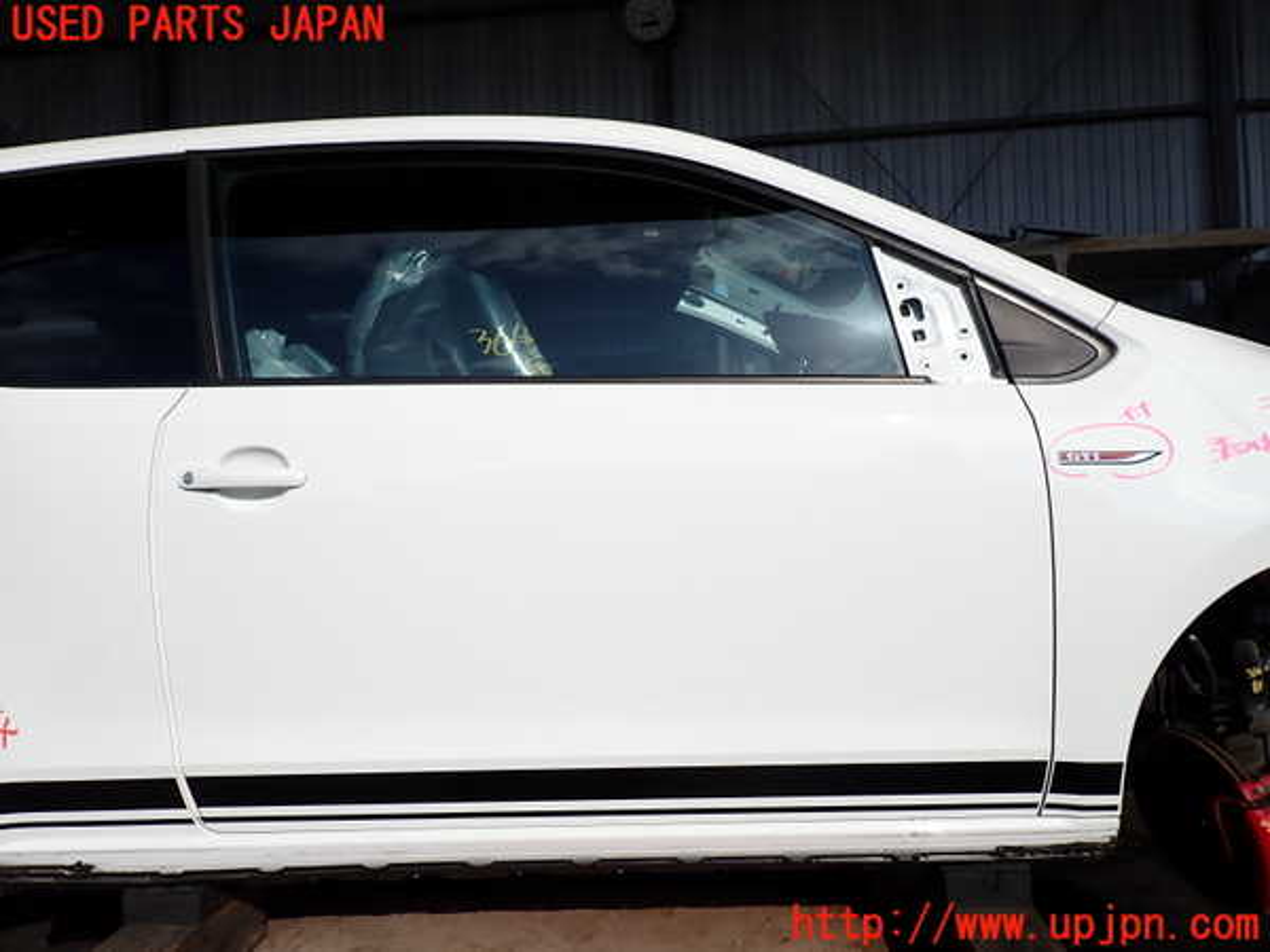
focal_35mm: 25
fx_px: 917
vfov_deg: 54.9
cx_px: 635
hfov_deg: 69.4
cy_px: 476
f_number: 8
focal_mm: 4.5
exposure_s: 1/400
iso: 100
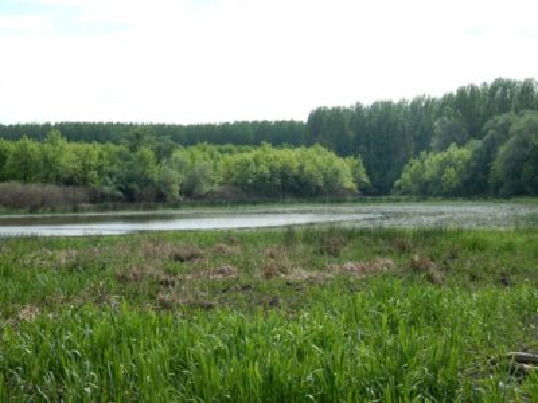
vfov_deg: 20.7
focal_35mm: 71
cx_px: 269
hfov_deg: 27.4
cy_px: 202
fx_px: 1103
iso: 125
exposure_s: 1/800
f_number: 4.8
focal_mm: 12.6
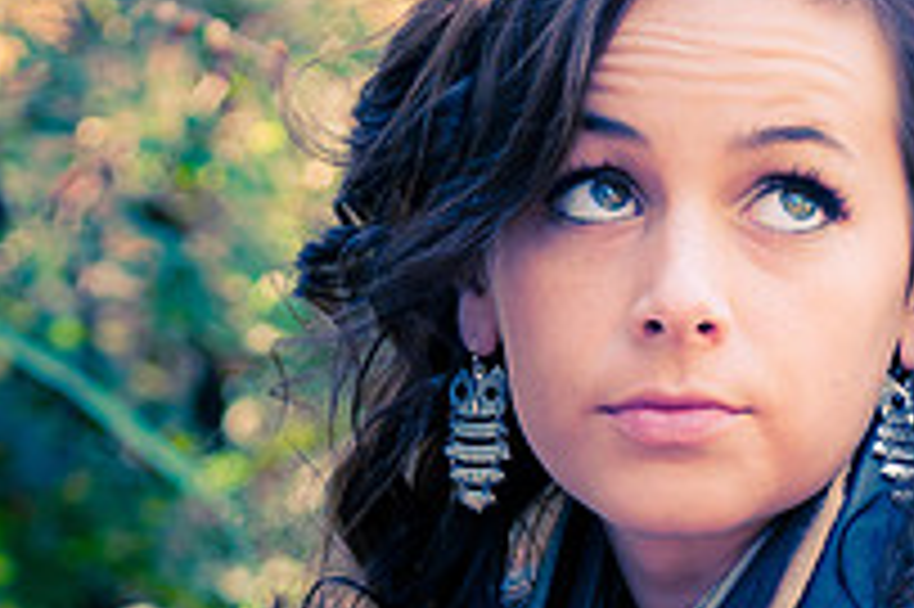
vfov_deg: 4.6
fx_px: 7610
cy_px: 516
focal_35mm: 300
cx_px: 365
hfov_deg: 6.9
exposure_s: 1/60
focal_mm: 70
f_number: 2.8
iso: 200
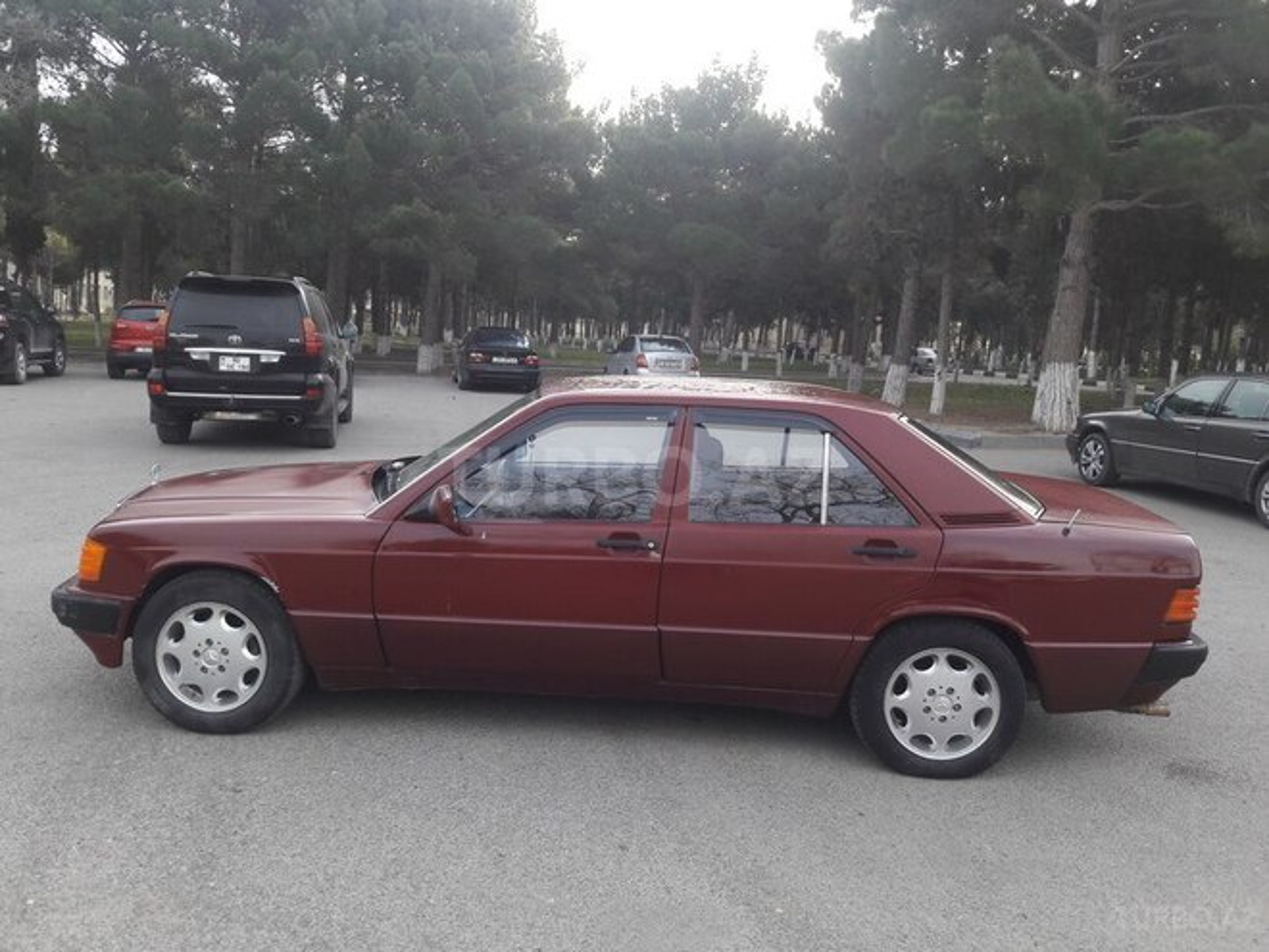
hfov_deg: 63.4
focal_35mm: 28
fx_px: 1026
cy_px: 476
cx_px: 634
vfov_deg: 49.7
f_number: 1.9
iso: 40
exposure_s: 1/162
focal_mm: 3.7
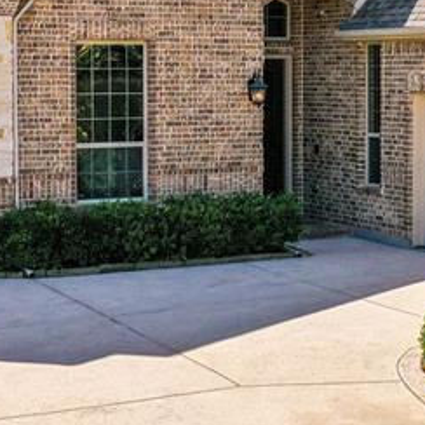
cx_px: 340
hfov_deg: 17.3
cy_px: -40
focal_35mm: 100
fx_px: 1389
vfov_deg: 16.9
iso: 100
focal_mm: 10.3
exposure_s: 1/160
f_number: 4.5
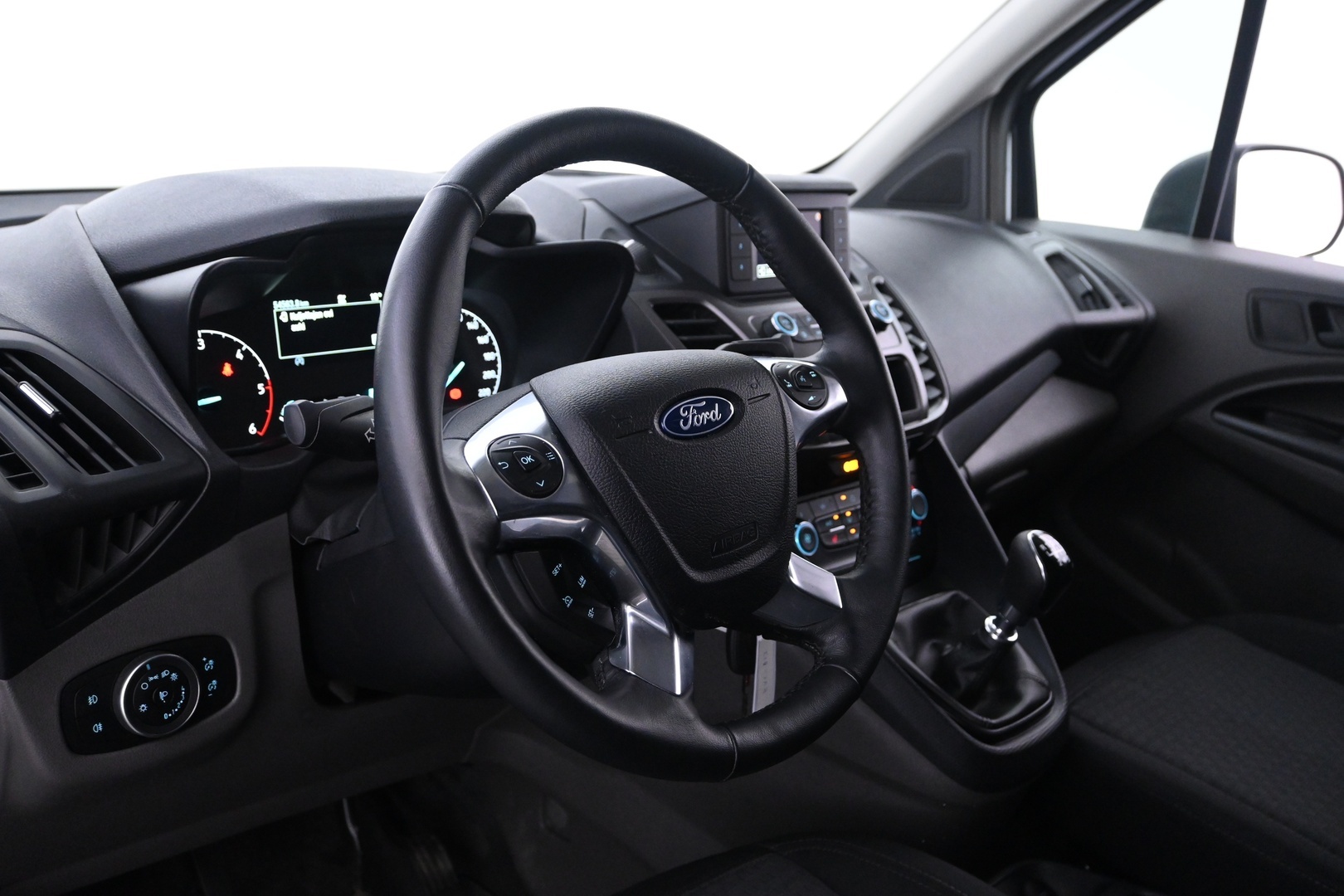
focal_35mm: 33
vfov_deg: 40.0
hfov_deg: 57.2
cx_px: 672
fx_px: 1232
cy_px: 448
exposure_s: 1/30
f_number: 4
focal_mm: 22
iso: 3200
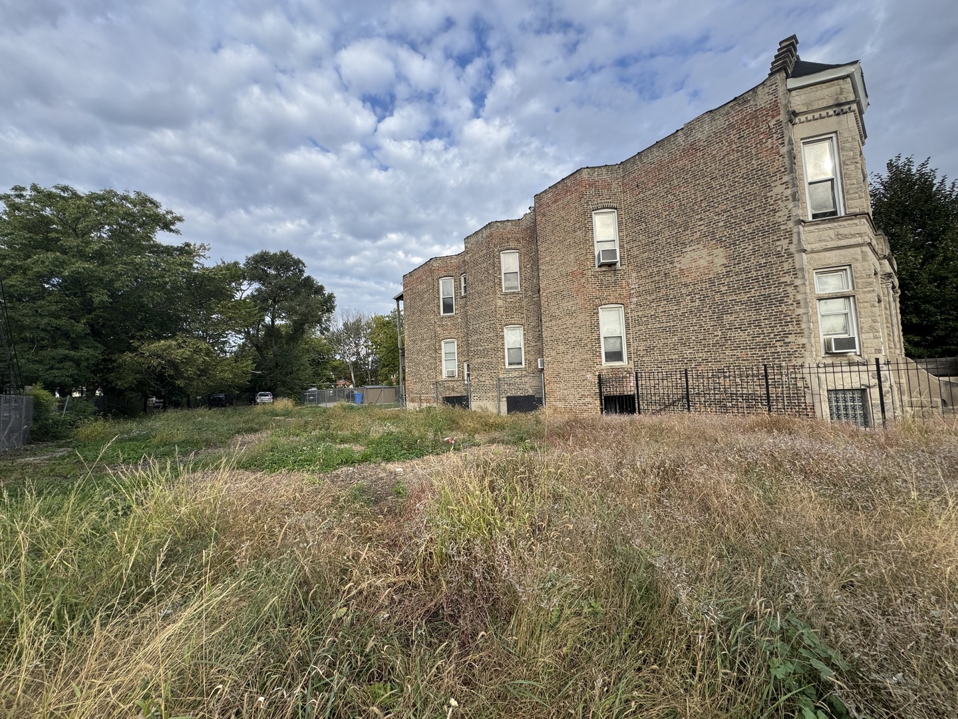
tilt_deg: +1.8
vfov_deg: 85.7
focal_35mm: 14
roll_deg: +1.7
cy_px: 360
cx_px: 479
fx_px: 387
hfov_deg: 102.1
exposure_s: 1/561
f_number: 2.2
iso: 50
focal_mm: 2.22
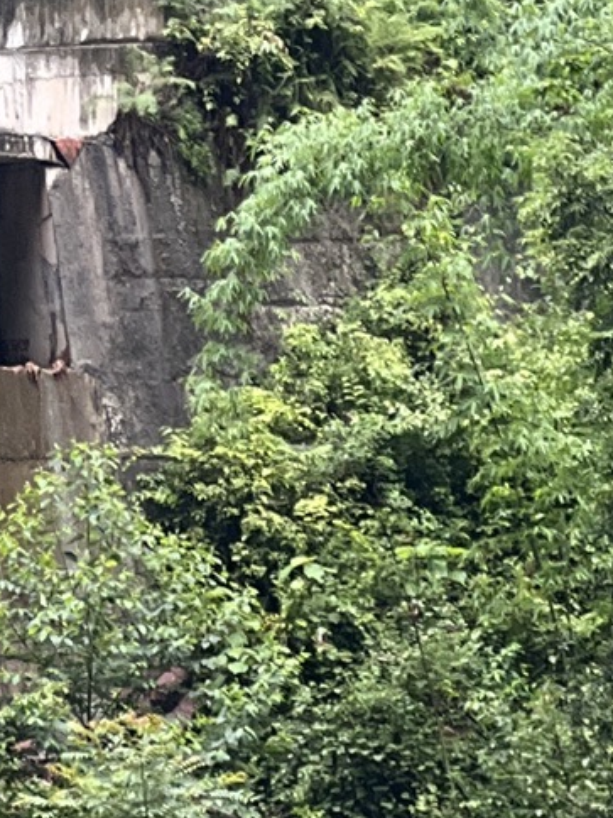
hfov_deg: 4.6
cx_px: -380
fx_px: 7508
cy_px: -619
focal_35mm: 318
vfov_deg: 6.1
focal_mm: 9
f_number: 2.8
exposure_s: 1/121
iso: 64
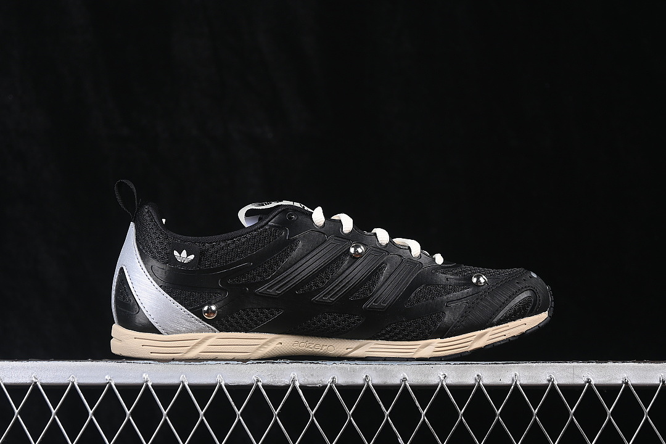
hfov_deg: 27.0
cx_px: 333
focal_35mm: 75
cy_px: 222
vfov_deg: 18.2
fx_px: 1387
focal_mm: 50
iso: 160
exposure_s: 1/60
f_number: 6.3
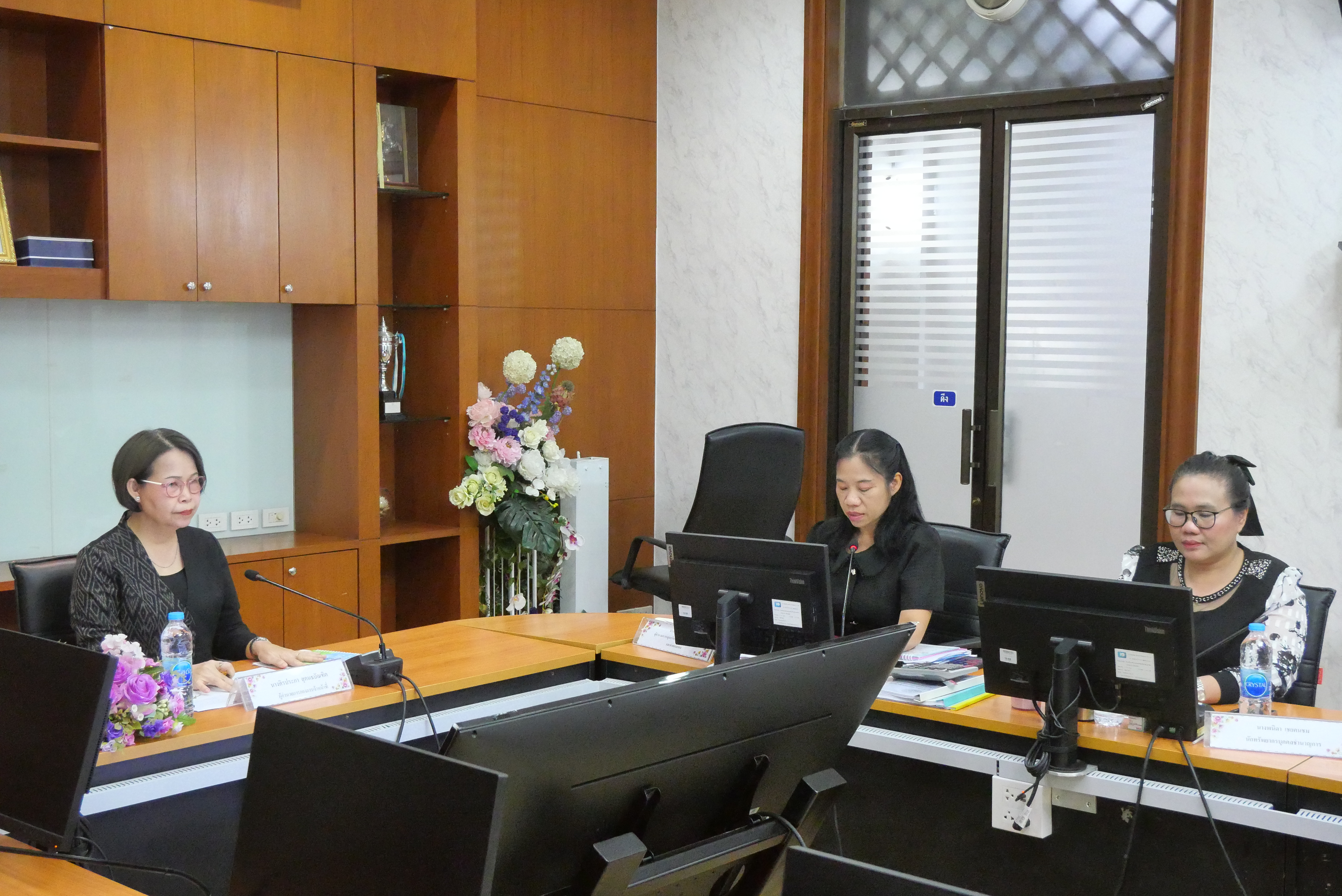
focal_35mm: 41
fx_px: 1529
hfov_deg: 47.4
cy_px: 448
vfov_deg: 32.7
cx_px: 671
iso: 6400
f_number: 5.6
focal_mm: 20
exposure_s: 1/80
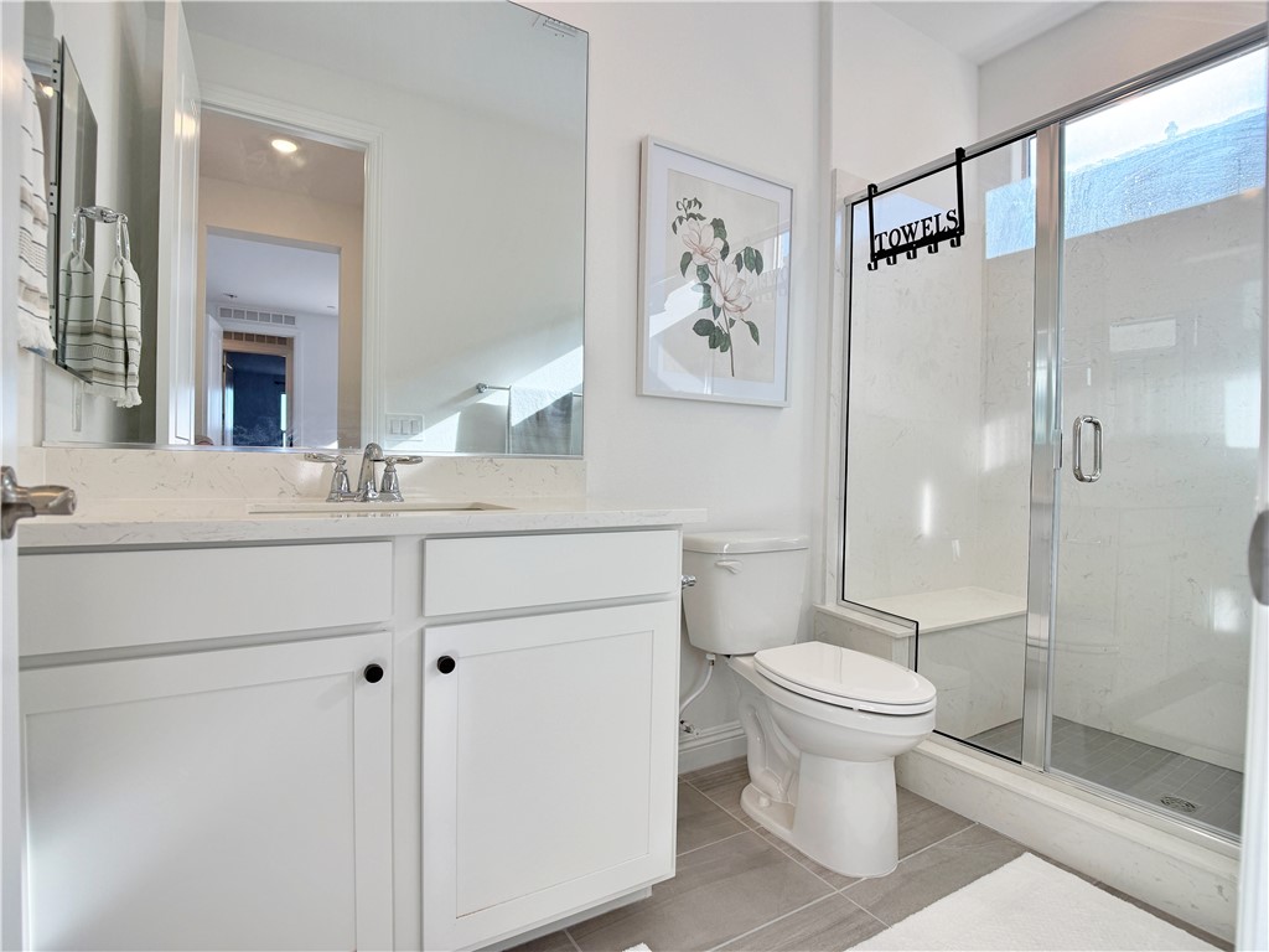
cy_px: 476
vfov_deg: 56.8
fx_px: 880
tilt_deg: -0.3
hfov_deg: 71.6
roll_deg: -0.2
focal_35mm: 24
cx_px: 634
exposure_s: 1/467
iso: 100
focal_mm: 6.76
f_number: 1.78
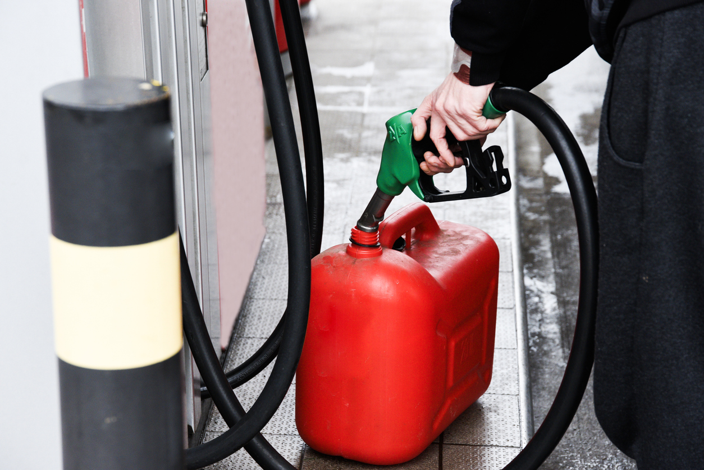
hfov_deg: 19.4
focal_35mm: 105
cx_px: 352
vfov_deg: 13.1
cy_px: 235
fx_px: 2054
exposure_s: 1/160
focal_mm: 105
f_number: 5.6
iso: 1600
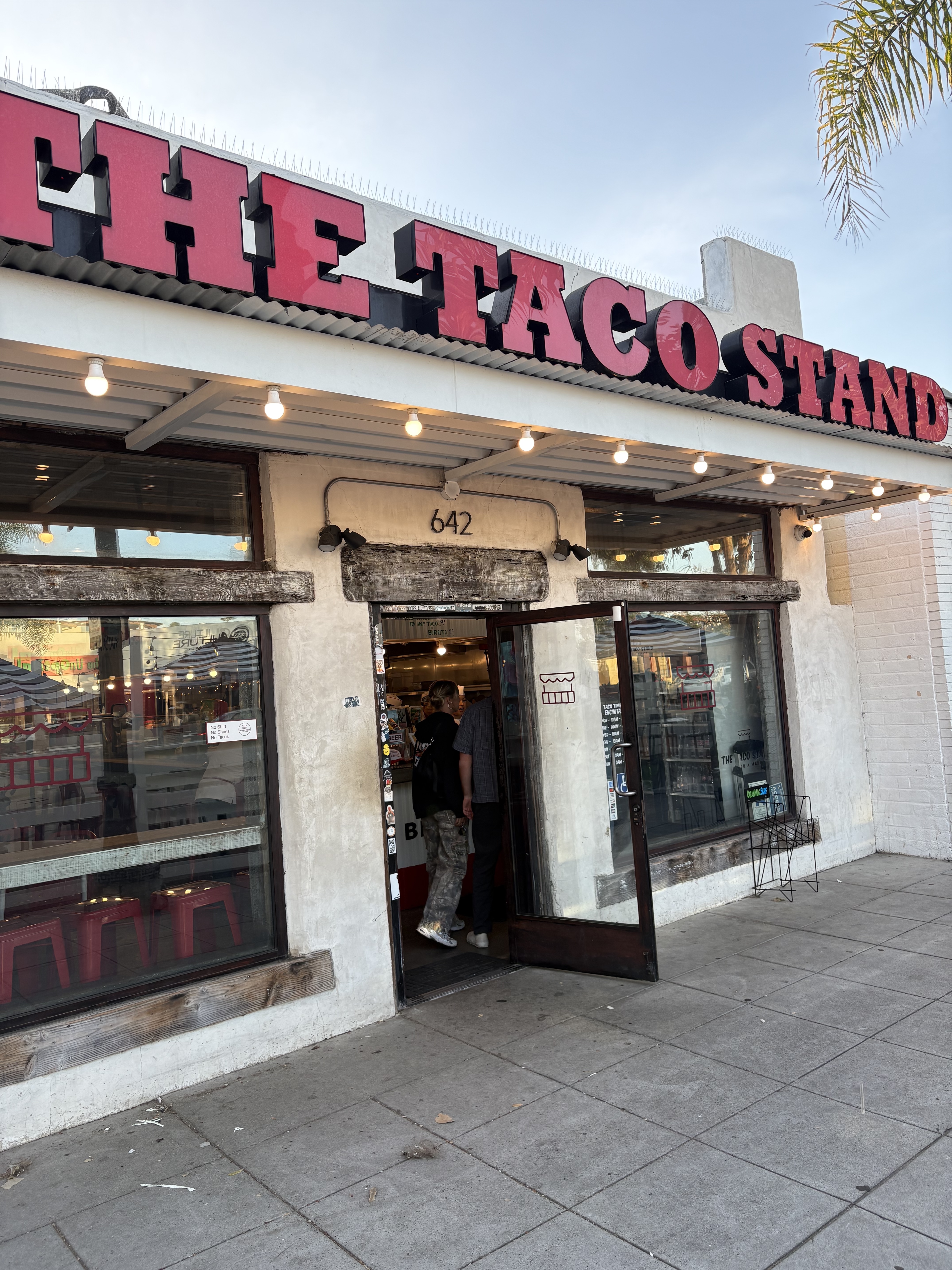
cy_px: 635
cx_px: 476
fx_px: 953
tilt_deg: +4.0
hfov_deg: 53.1
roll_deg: +3.9
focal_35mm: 26
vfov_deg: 67.3
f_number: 1.6
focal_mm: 5.96
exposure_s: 1/296
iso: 40
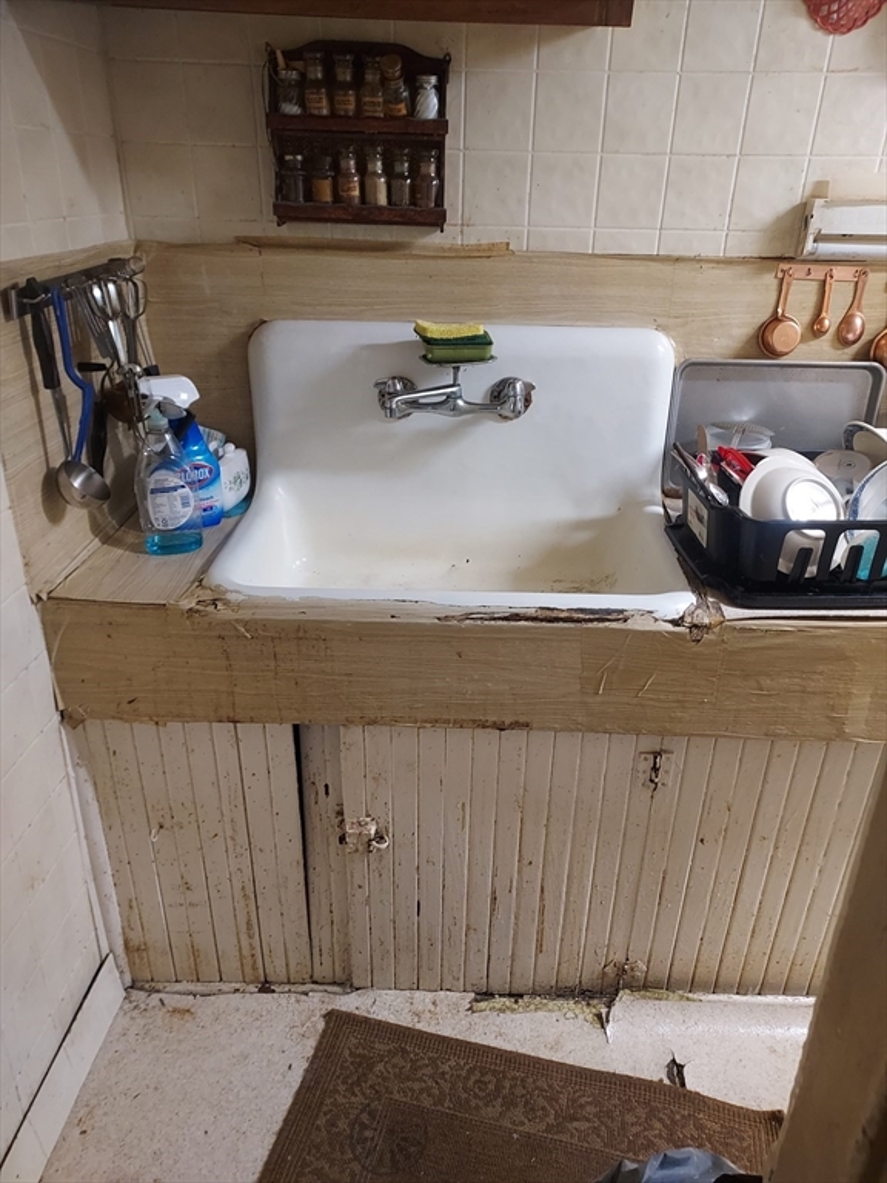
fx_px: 820
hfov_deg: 56.8
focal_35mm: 24
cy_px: 592
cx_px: 444
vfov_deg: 71.6
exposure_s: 1/60
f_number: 1.8
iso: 400
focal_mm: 4.6
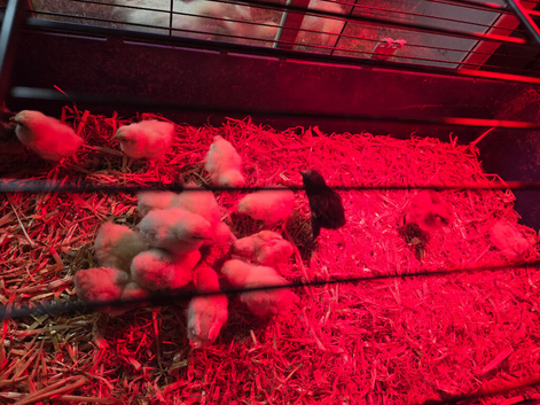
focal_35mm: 23
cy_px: 202
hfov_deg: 73.9
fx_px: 359
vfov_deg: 58.9
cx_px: 270
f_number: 1.8
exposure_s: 1/100
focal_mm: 5.4
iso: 80
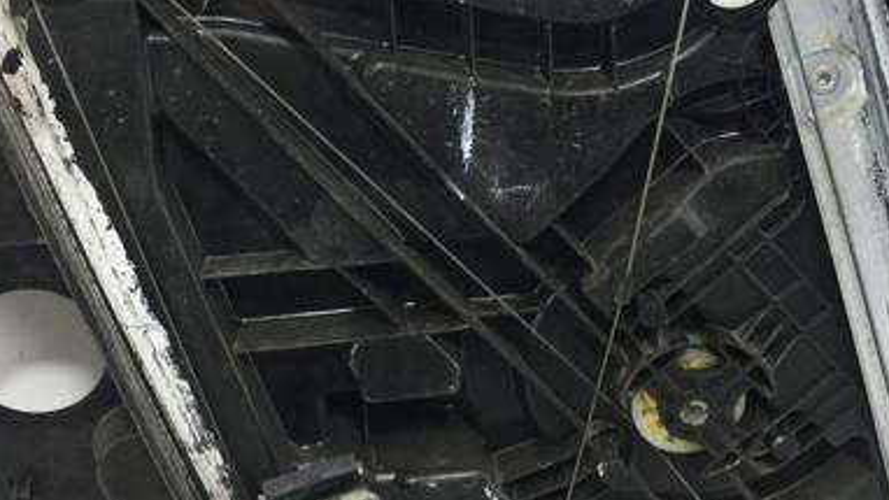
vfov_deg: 22.5
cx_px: 389
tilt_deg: -32.3
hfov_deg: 39.1
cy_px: 147
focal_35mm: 53
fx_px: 1250
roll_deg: +1.3
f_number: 2.2
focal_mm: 4.15
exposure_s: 1/176
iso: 25
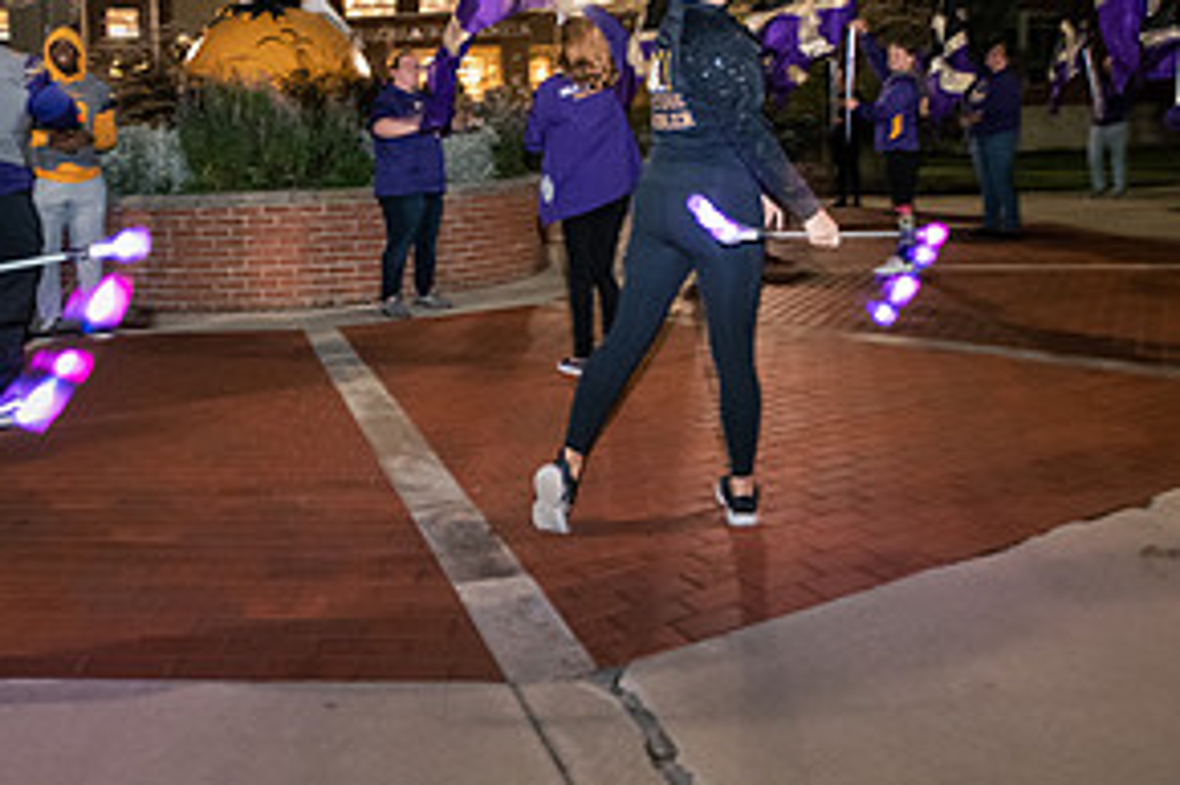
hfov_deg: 55.0
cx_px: 427
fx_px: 1114
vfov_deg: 37.9
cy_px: 201
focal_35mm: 34
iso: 5000
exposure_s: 1/30
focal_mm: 17
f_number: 3.2
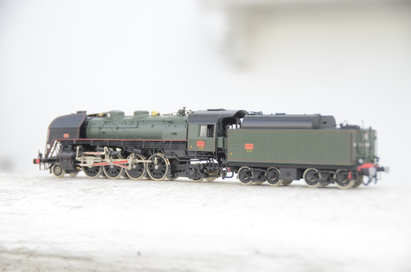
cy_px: 136
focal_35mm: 98
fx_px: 1111
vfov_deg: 14.0
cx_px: 206
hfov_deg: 21.0
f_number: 5
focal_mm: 65
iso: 500
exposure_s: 1/250
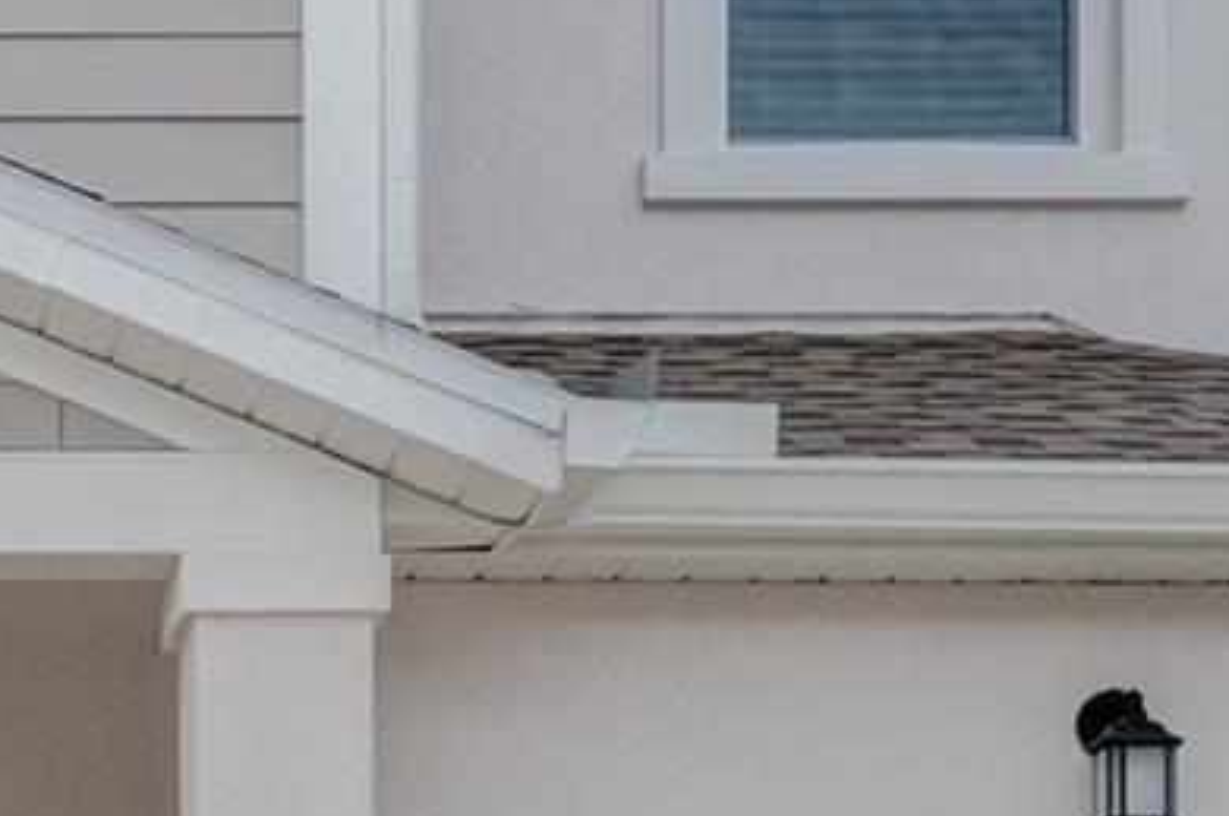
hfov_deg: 15.8
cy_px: 1041
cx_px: -416
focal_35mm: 123
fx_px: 4194
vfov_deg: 10.9
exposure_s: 1/500
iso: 400
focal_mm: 20
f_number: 8
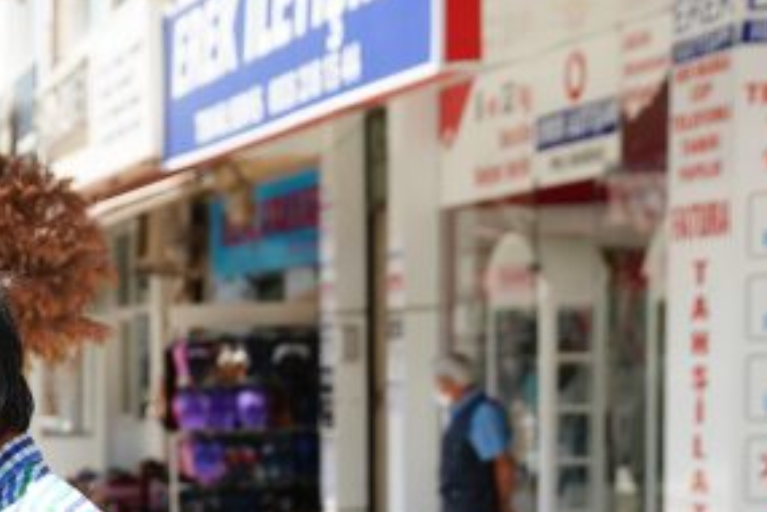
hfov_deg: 17.6
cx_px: -225
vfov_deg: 12.5
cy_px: 491
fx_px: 2323
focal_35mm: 109
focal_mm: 39
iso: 640
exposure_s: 1/2500
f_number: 3.5
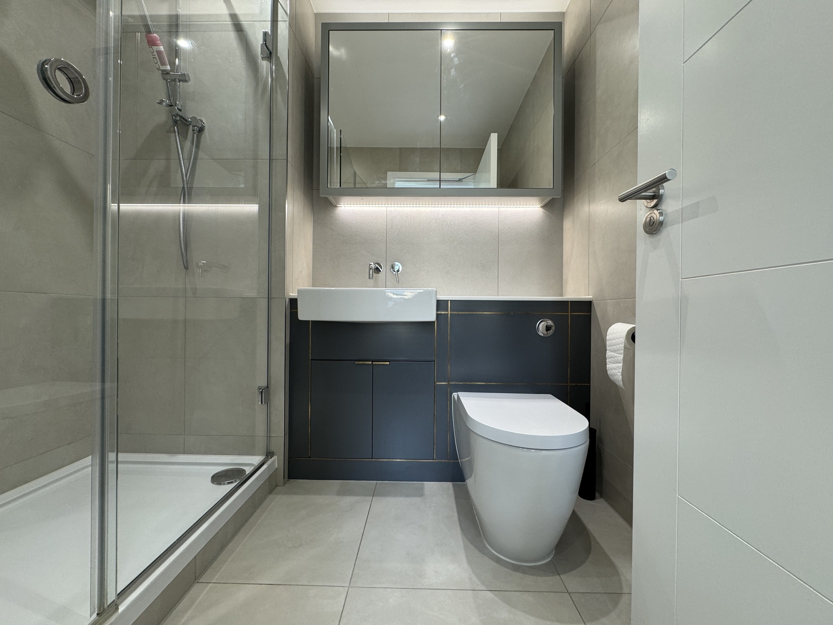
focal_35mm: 14
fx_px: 337
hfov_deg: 102.1
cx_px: 416
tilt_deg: +0.3
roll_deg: -0.2
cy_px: 312
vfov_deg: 85.7
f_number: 2.2
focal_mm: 2.22
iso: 125
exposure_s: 1/100
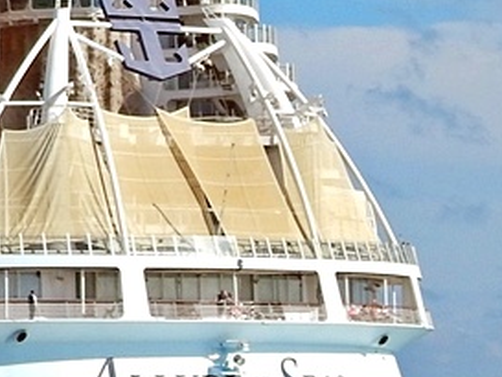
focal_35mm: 258
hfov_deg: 7.4
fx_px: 3743
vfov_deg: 5.8
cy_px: 85
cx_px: -520
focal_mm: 9.7
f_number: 7.6
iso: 125
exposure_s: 1/500
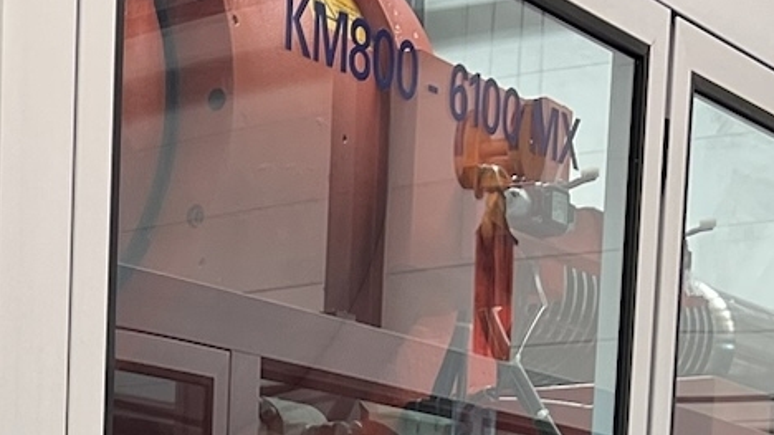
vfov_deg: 8.7
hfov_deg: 16.8
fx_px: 2544
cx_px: -81
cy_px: 1100
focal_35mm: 124
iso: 125
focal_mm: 5.7
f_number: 1.5
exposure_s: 1/109
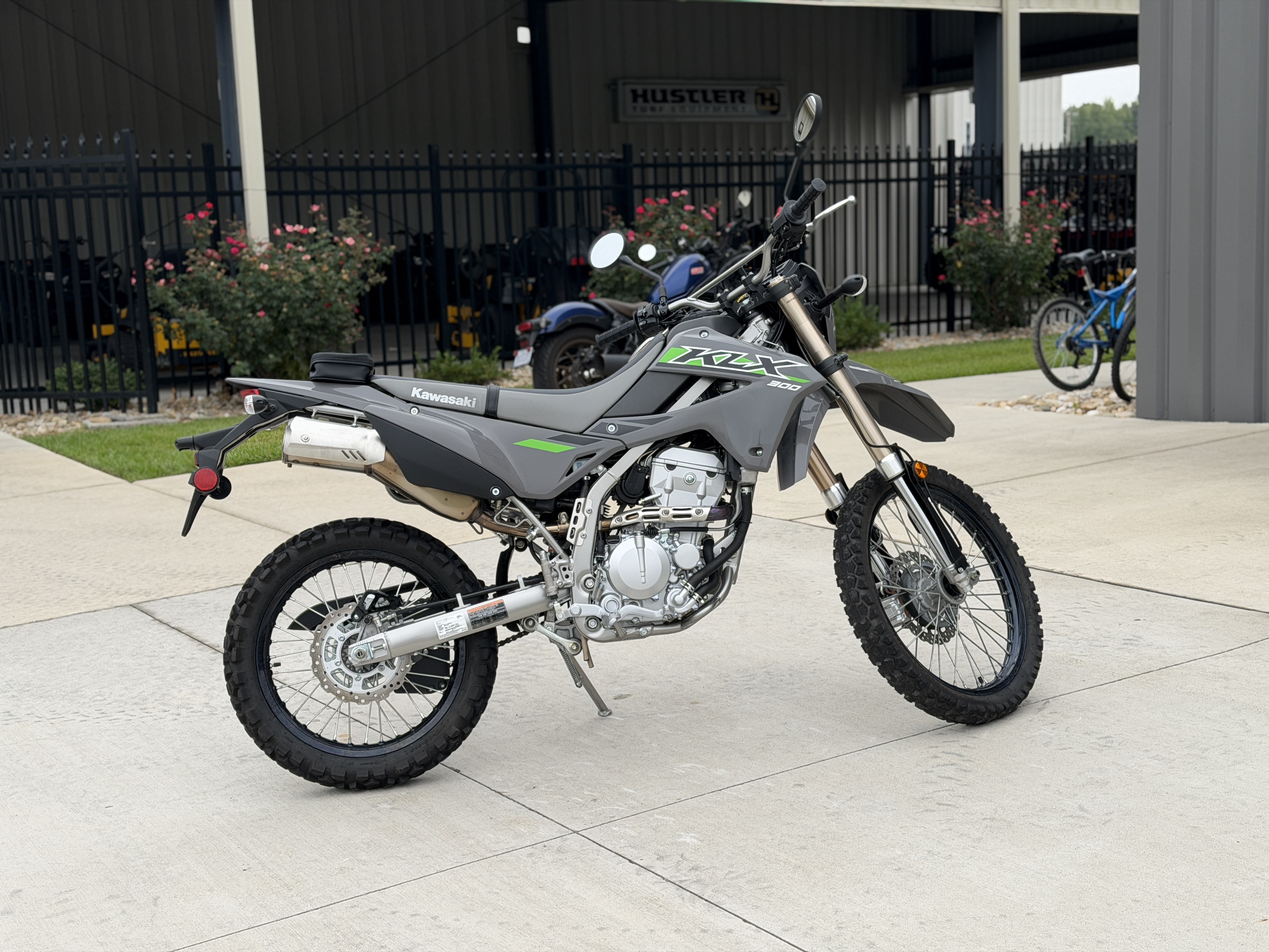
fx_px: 1760
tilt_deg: -7.8
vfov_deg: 30.3
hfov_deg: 39.7
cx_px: 634
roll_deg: +2.5
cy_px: 476
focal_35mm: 48
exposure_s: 1/1980
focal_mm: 6.76
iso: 64
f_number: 1.78
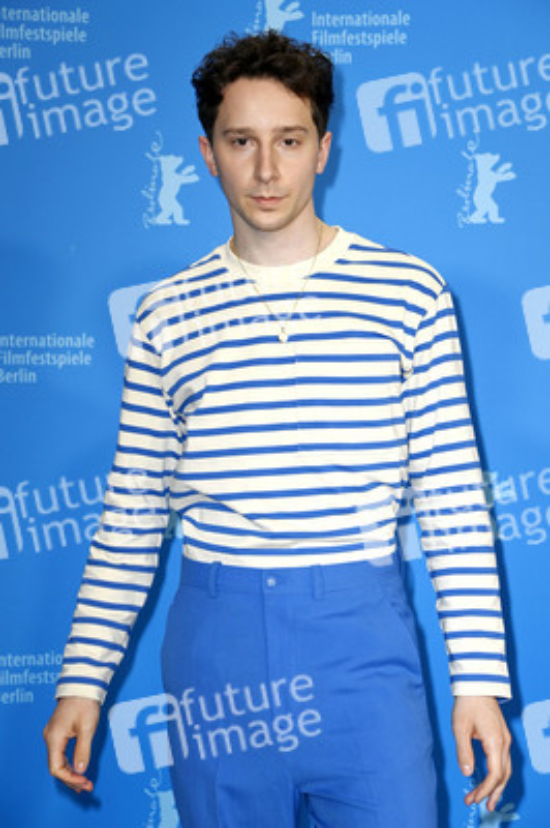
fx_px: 2112
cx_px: 275
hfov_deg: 14.8
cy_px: 414
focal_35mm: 92
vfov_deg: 22.2
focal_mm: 92
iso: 800
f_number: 5.6
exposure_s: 1/200
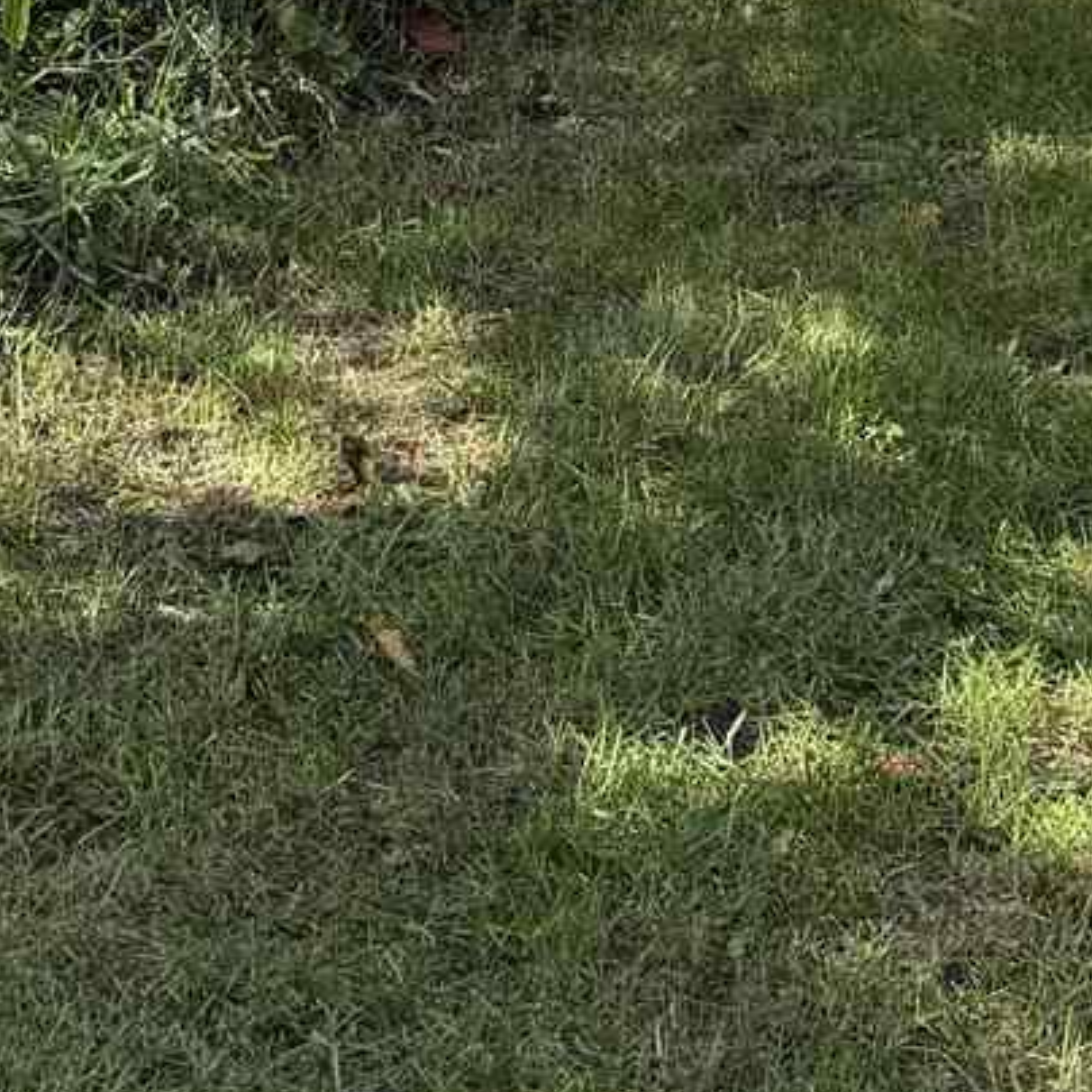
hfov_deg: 14.4
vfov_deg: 13.6
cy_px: -554
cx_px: 641
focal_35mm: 121
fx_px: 4319
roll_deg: +1.2
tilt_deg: -2.5
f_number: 1.78
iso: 80
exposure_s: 1/1106
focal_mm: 6.76
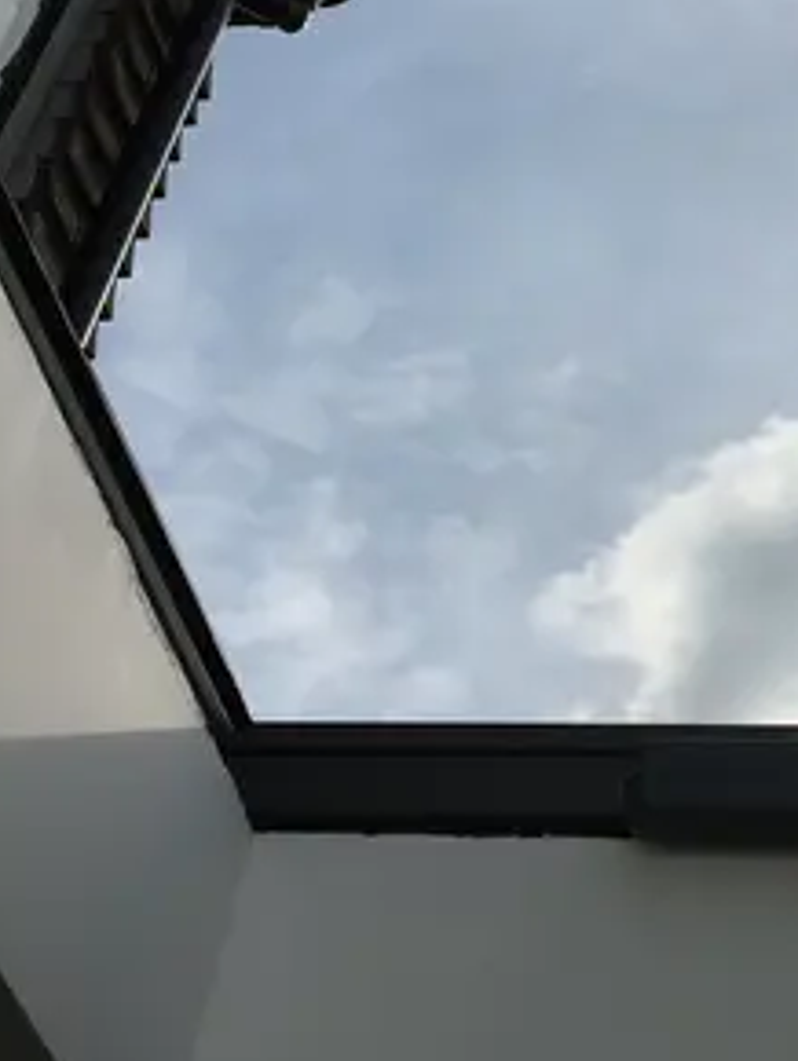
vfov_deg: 24.2
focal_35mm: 80
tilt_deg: +47.0
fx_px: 2455
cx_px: 714
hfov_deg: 18.2
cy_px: 329
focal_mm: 4.15
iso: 25
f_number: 2.2
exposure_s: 1/5495
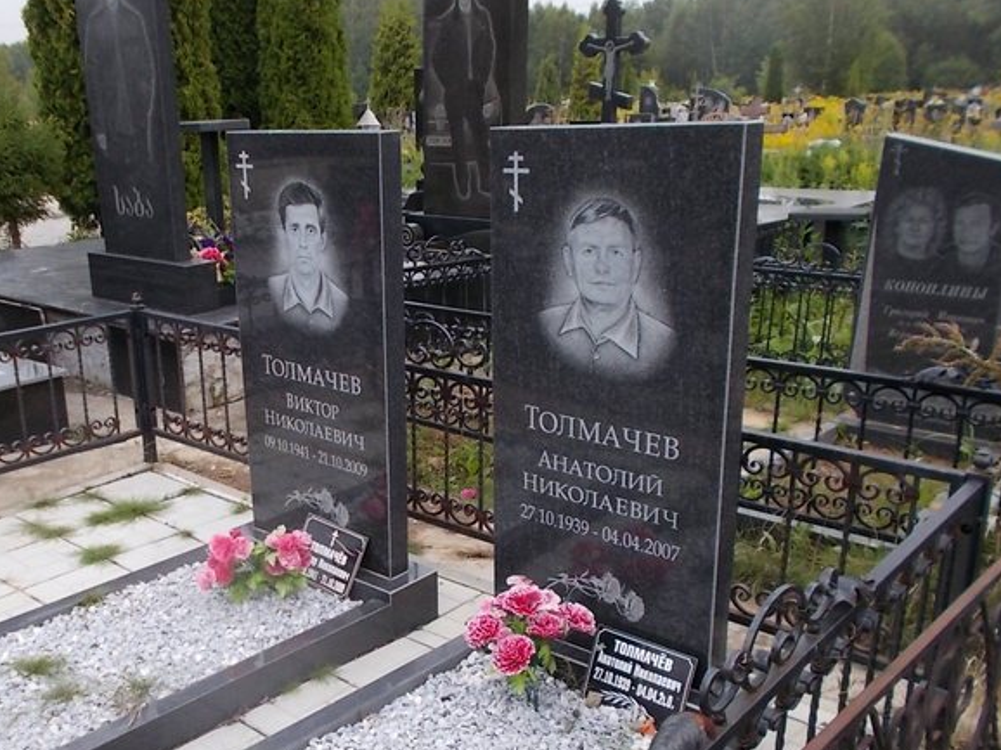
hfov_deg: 50.9
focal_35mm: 36
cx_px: 379
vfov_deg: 39.5
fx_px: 1041
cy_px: 449
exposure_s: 1/160
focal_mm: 4.6
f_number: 3.2
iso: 80
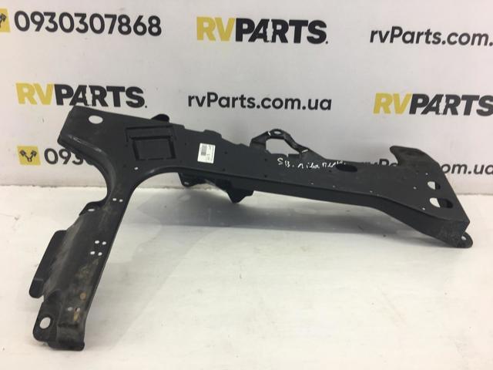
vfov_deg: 48.2
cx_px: 246
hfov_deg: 61.7
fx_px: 413
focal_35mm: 29
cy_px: 185
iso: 25
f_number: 2.2
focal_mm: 4.15
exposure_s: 1/50
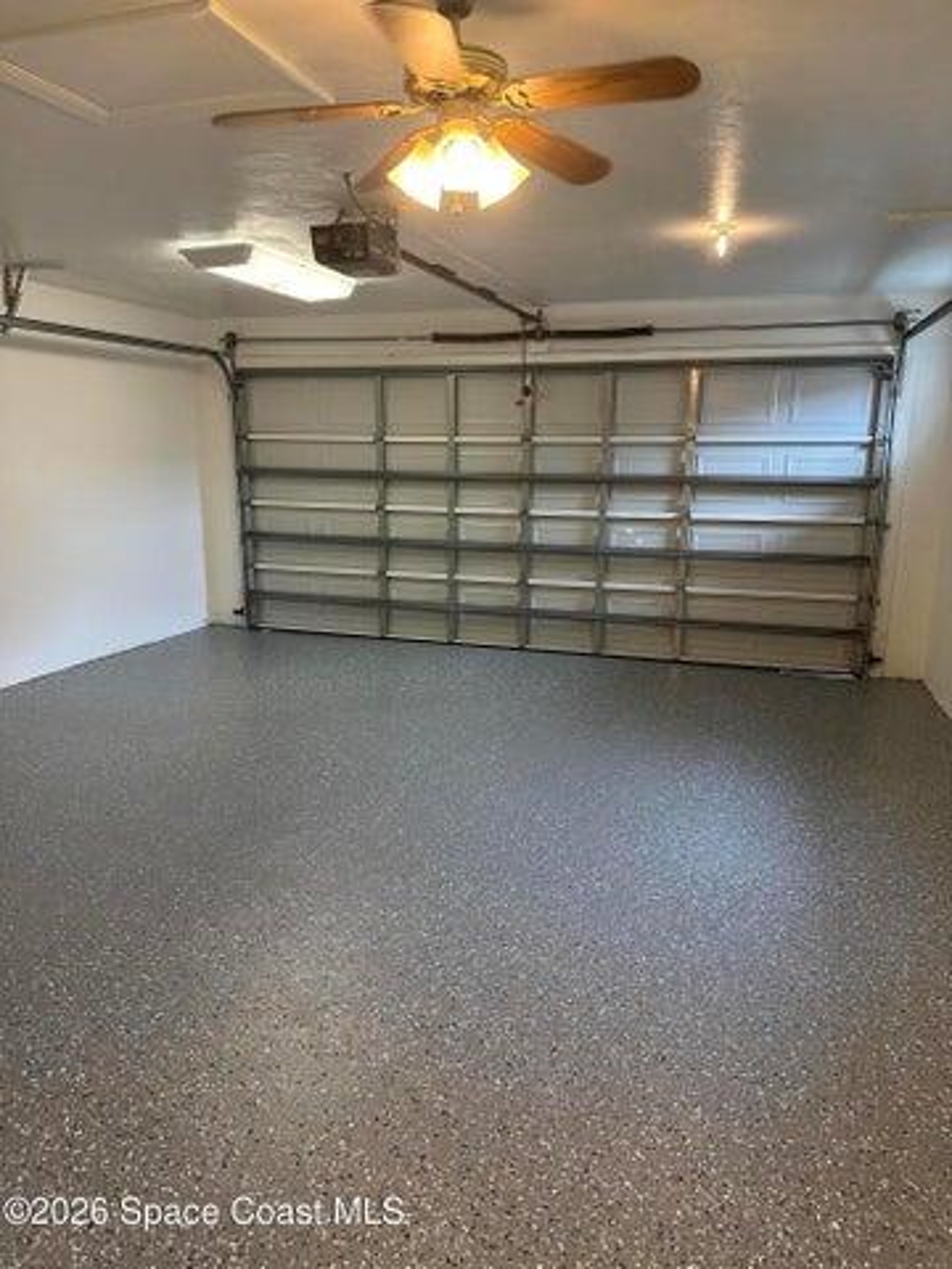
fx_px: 880
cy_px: 634
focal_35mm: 24
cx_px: 476
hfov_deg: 56.8
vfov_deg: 71.6
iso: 125
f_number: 1.78
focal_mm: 6.86
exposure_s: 1/60
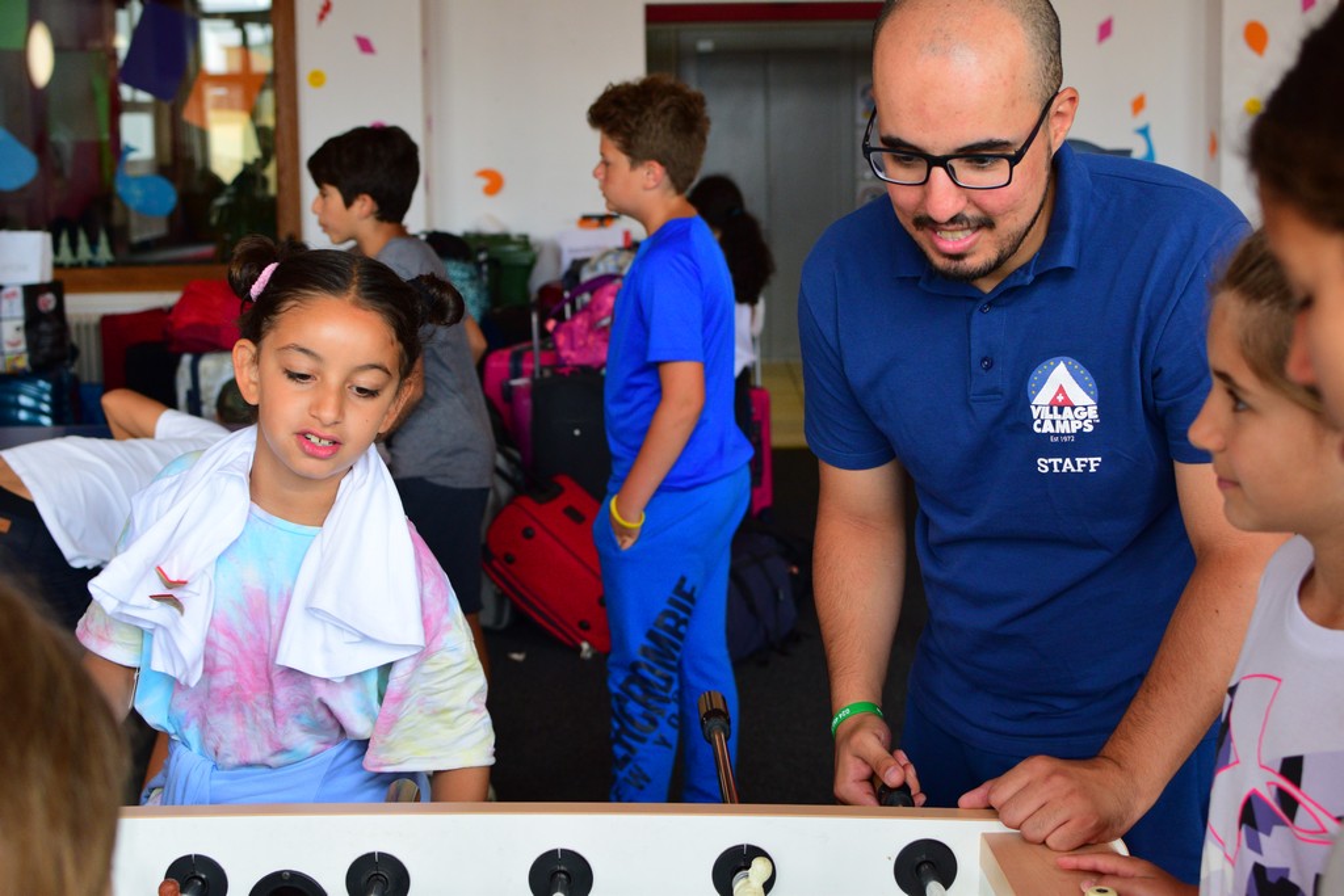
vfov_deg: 25.8
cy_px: 448
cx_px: 672
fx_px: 1960
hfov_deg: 37.8
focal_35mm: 52
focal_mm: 35
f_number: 4
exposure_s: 1/200
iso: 800
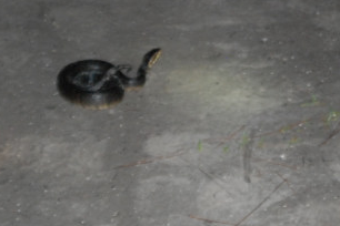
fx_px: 1483
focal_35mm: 157
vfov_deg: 8.7
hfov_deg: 12.8
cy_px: -8
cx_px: 394
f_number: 2.8
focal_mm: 40
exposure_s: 1/80
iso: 1100
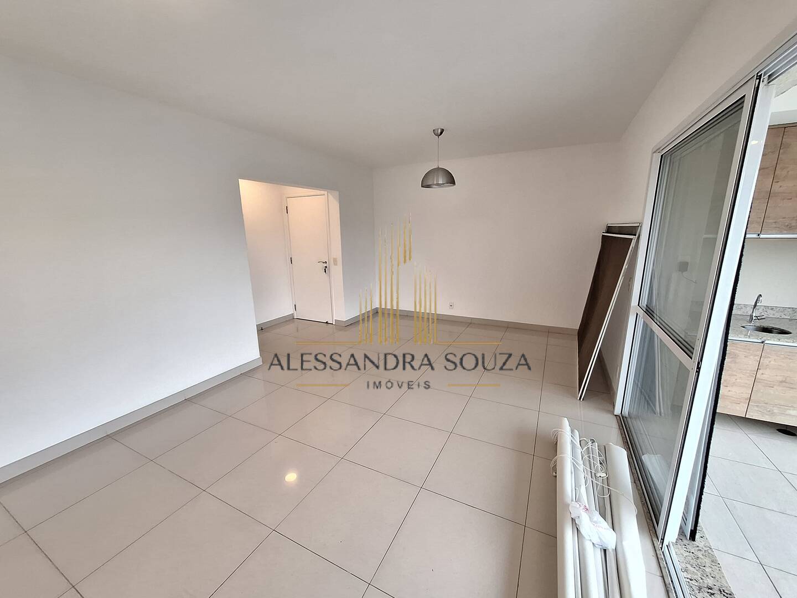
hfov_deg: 106.2
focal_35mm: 13
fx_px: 299
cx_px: 398
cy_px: 299
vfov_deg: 89.9
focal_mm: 1.74
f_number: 2.2
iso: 200
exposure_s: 1/40
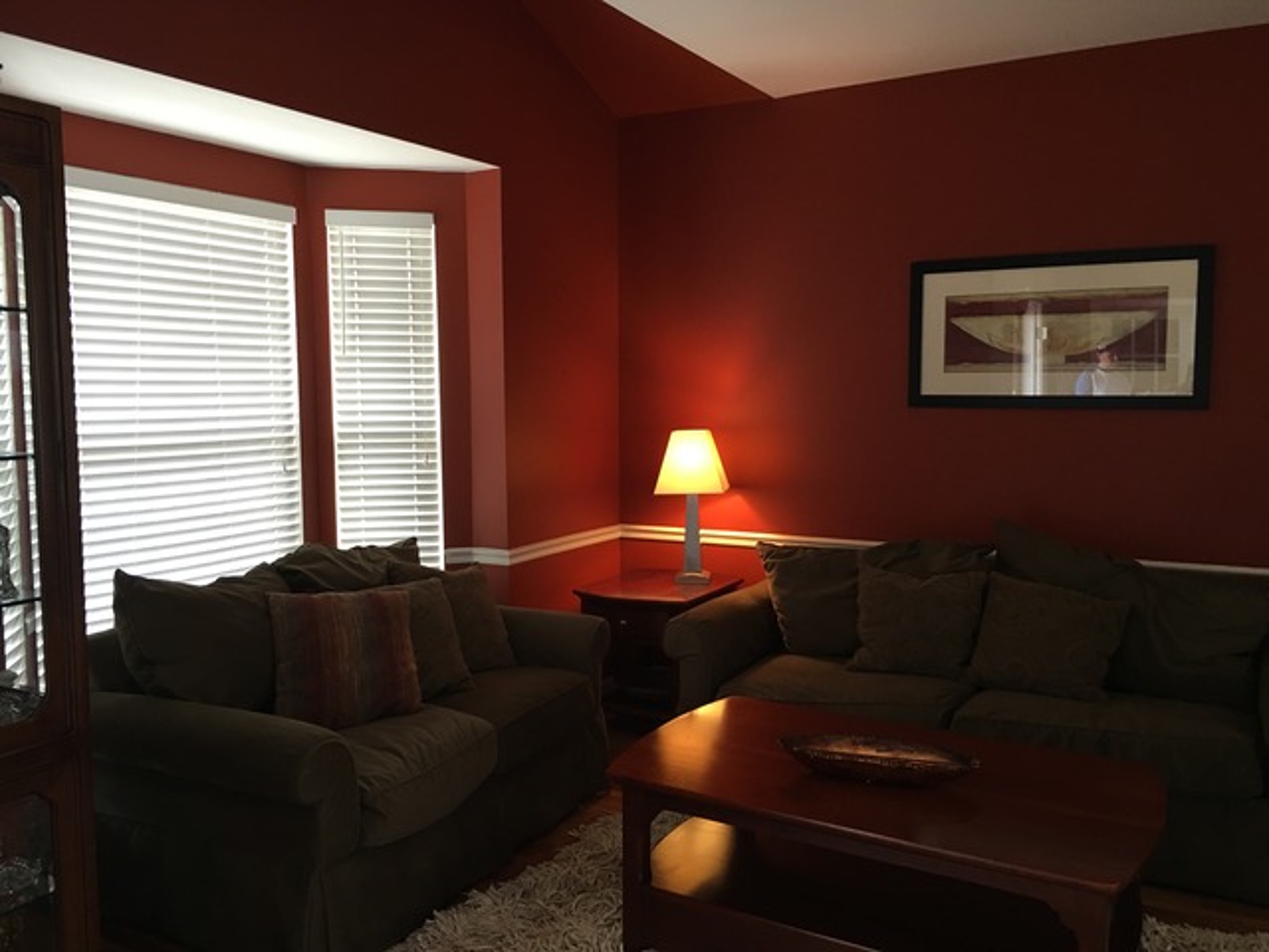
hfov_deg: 61.7
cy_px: 476
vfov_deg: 48.2
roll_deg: +0.7
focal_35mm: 29
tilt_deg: -3.7
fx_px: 1063
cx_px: 634
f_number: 2.2
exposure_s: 1/15
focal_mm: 4.15
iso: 50
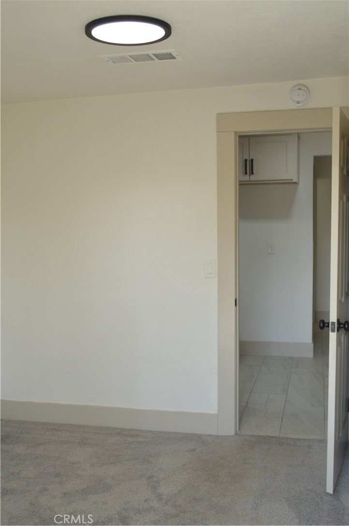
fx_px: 569
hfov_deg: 34.1
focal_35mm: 39
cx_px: 174
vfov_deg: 49.6
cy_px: 263
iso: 400
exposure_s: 1/100
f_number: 5
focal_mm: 26
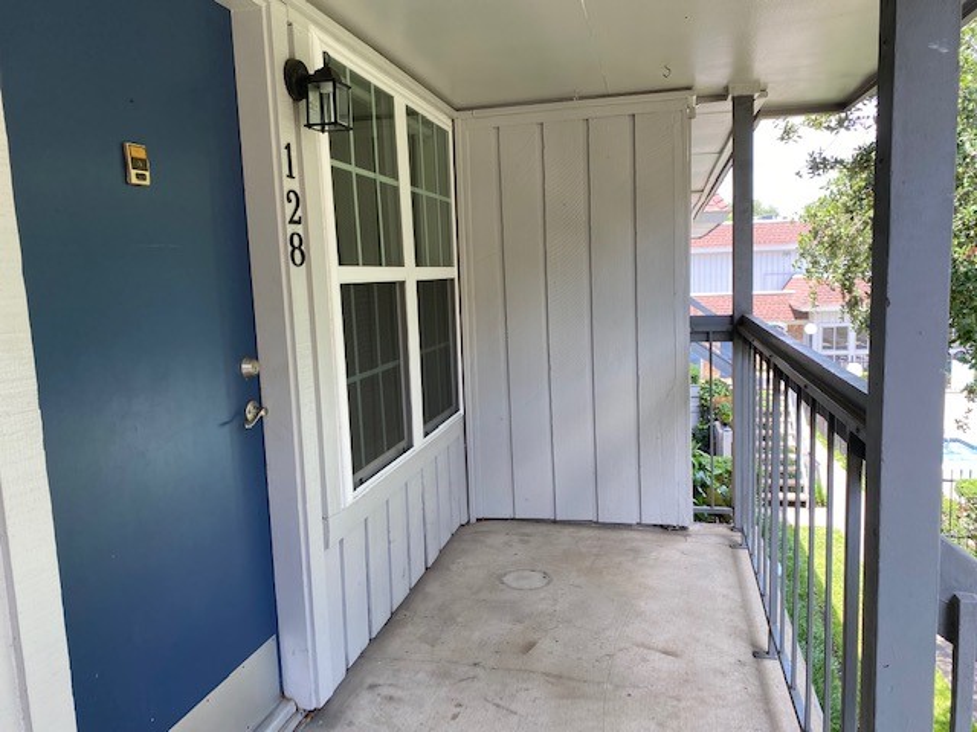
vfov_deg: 53.1
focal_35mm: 26
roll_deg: +2.4
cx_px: 488
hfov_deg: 67.3
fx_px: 734
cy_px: 366
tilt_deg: -7.1
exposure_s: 1/135
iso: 32
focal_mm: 4.25
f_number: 1.8
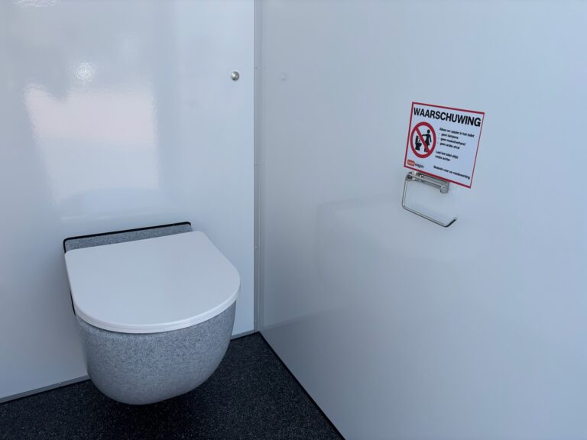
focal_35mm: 26
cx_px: 294
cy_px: 220
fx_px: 441
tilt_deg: -19.9
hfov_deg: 67.3
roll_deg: -1.2
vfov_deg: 53.1
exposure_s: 1/662
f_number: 1.6
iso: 50
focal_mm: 5.96
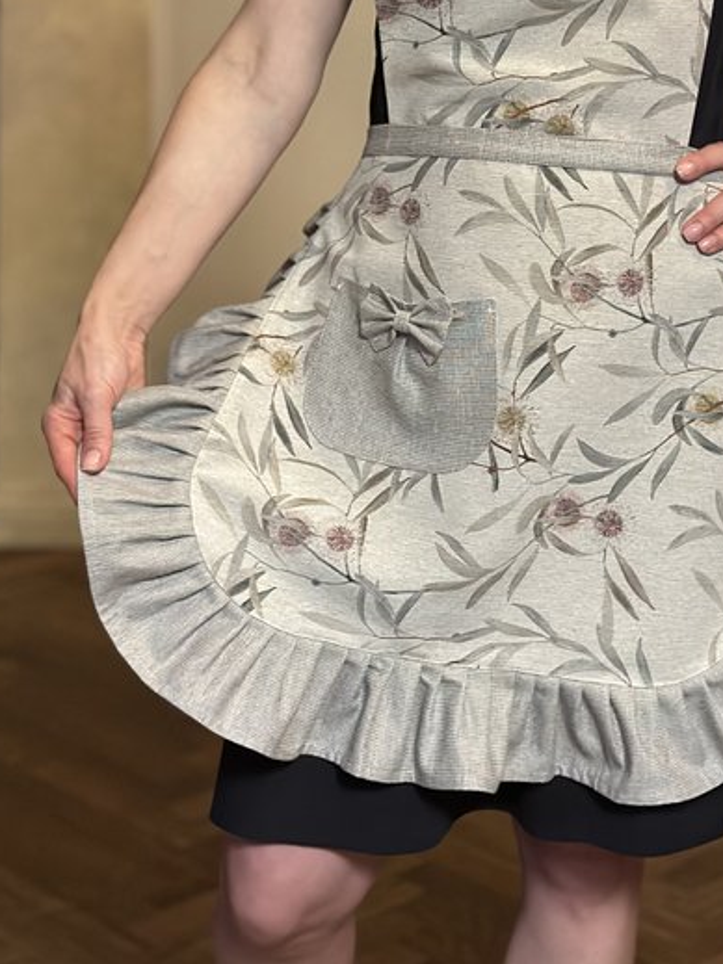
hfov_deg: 19.9
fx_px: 2062
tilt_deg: -7.2
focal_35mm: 74
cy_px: 223
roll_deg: -1.2
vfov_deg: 26.0
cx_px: 442
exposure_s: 1/39
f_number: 1.78
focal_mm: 6.86
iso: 640
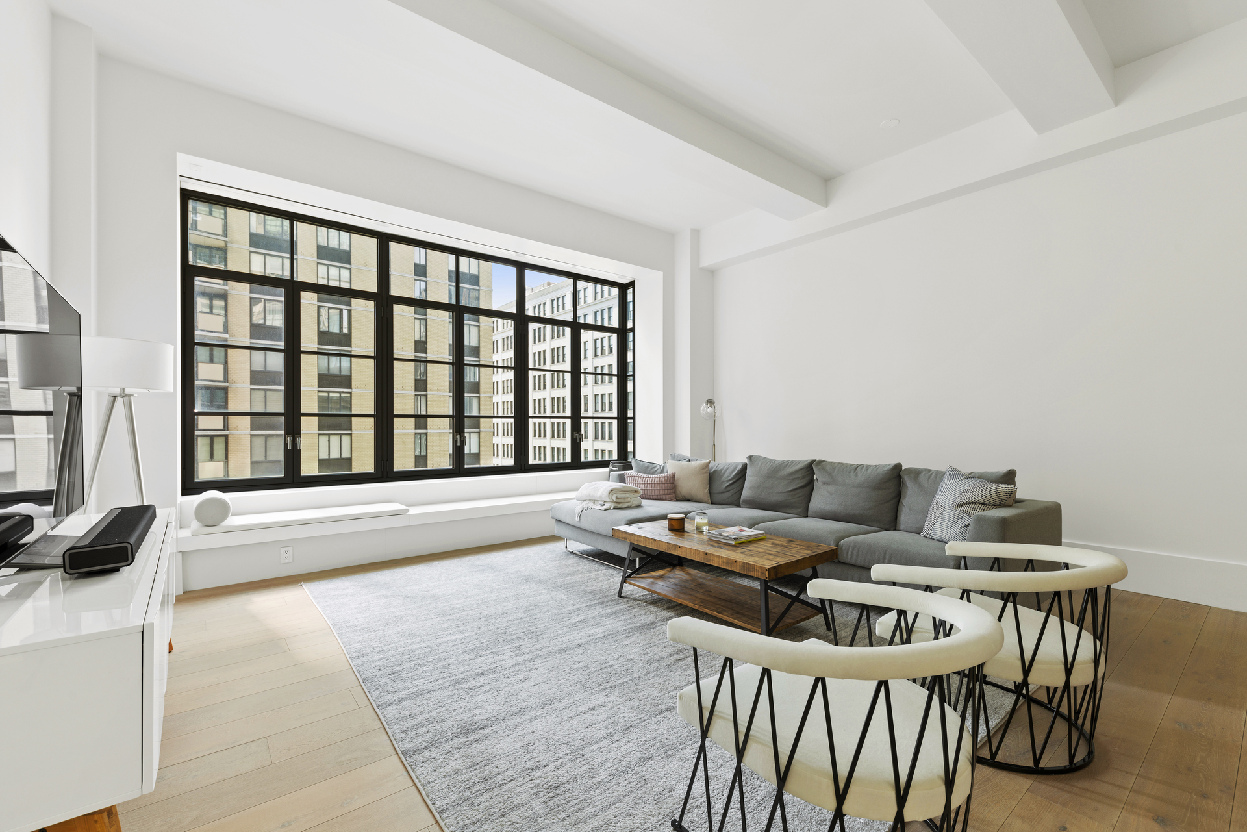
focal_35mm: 15
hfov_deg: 100.4
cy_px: 416
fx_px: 520
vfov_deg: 77.4
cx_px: 624
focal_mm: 15
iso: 100
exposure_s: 1/3
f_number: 8
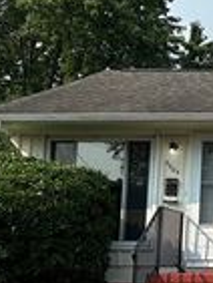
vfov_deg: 21.3
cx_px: 382
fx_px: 754
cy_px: 162
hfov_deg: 14.2
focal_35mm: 92
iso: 50
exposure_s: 1/3571
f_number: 1.5
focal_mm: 5.7
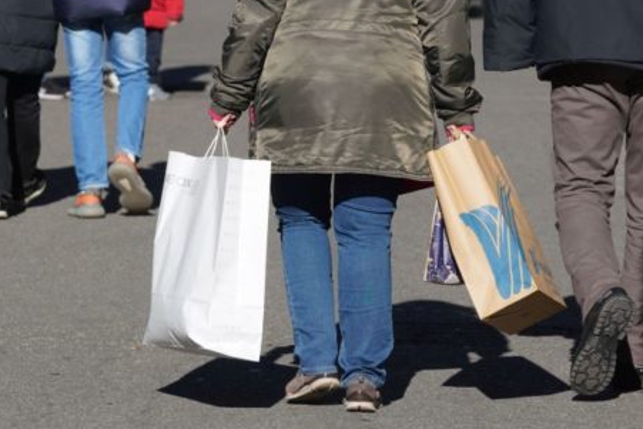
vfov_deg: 4.9
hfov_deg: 7.4
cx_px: 315
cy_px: 98
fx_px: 4985
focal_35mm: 279
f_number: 8
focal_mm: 164
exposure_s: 1/250
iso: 100
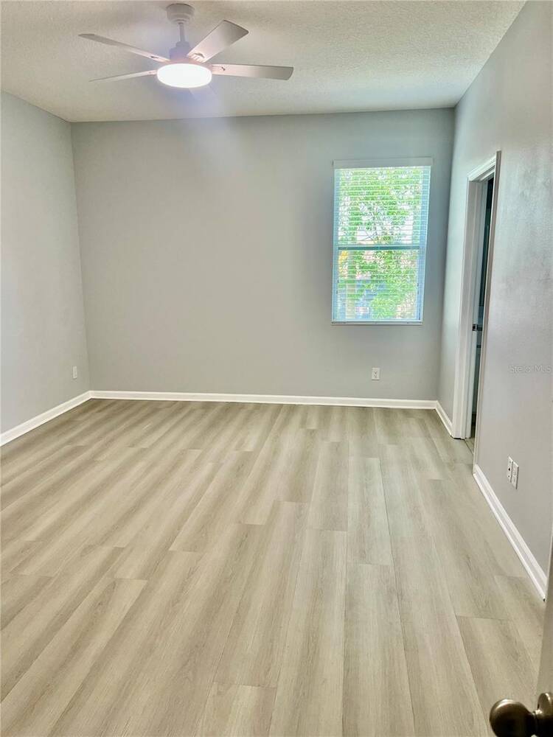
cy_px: 368
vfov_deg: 67.3
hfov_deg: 53.1
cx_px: 276
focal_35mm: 26
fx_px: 554
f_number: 1.5
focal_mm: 5.7
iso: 125
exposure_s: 1/121
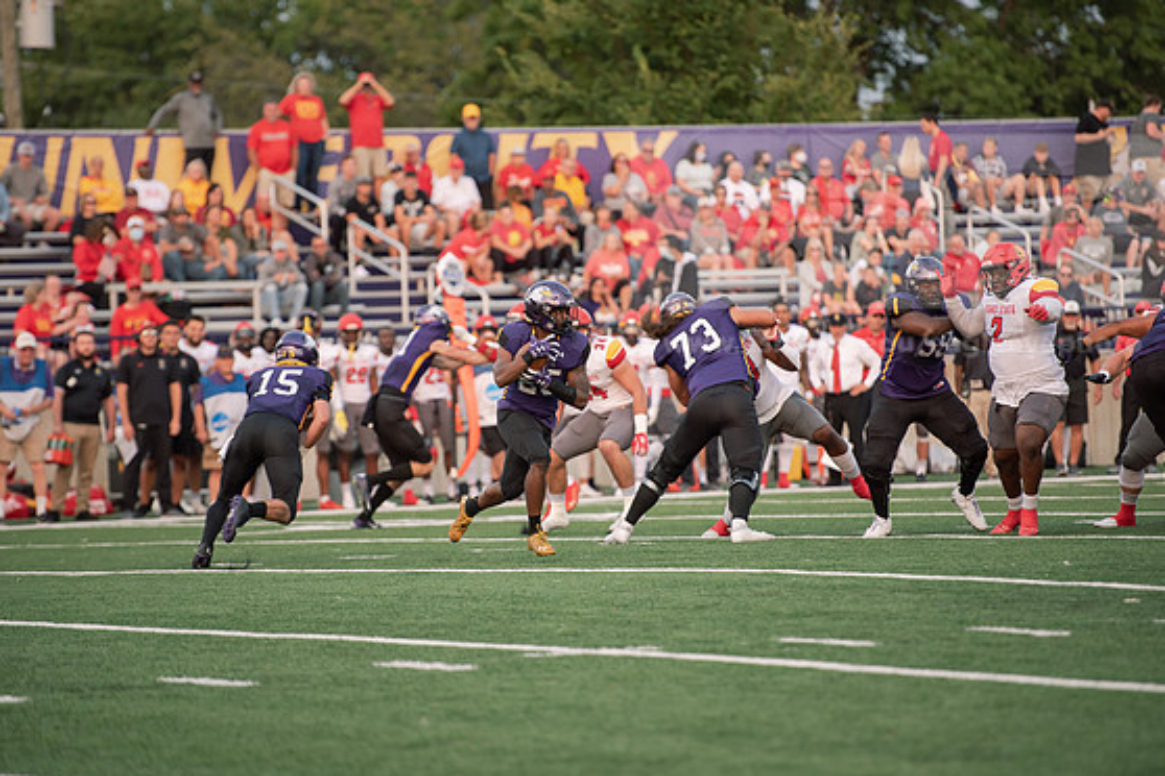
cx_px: 568
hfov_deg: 9.9
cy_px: 387
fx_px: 6731
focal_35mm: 208
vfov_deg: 6.6
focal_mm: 200
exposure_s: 1/800
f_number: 3.2
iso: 640
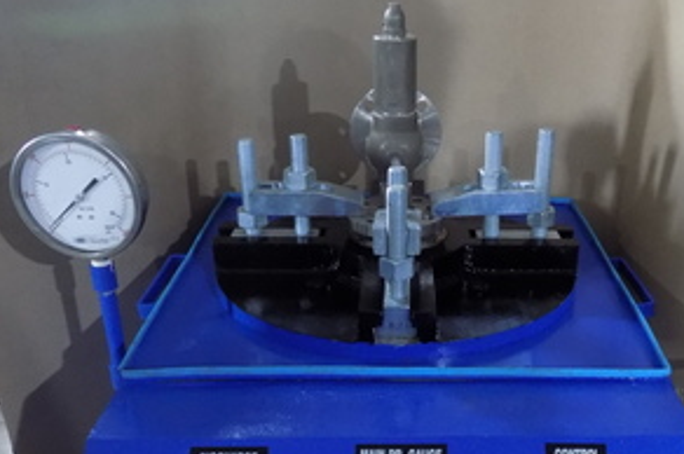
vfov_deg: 31.6
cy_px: 373
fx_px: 778
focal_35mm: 41
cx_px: 433
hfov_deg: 47.0
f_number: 3.1
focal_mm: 4
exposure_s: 1/5
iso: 400
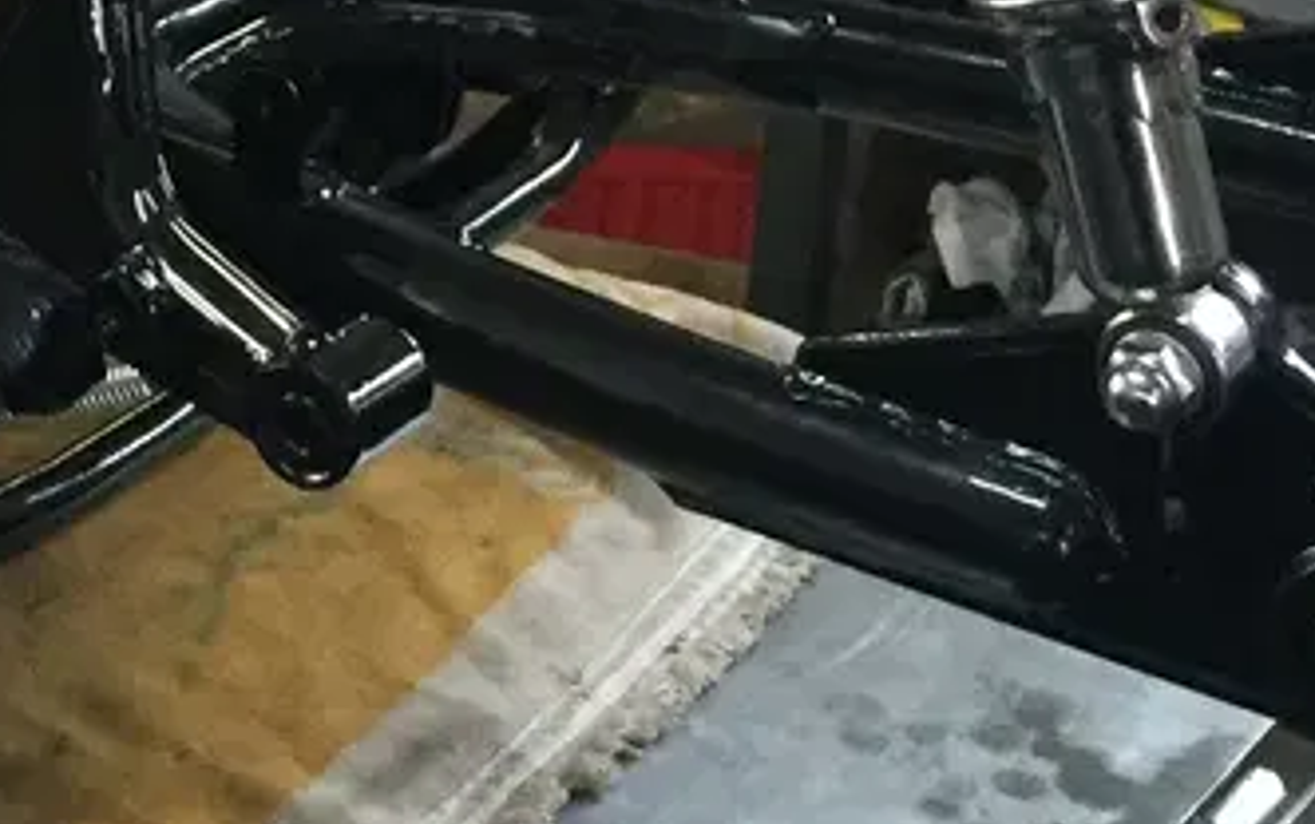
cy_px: -456
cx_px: 103
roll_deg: -3.2
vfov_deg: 11.3
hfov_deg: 18.4
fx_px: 3981
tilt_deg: -15.5
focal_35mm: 111
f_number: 2.2
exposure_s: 1/25
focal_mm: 4.15
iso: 250
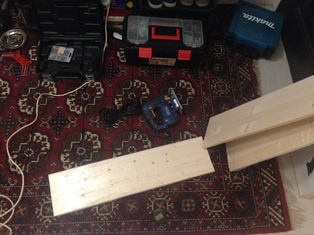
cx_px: 157
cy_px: 118
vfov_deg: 42.9
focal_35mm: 33
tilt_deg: -62.8
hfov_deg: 55.4
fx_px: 299
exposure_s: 1/15
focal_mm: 4.12
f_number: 2.4
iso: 500
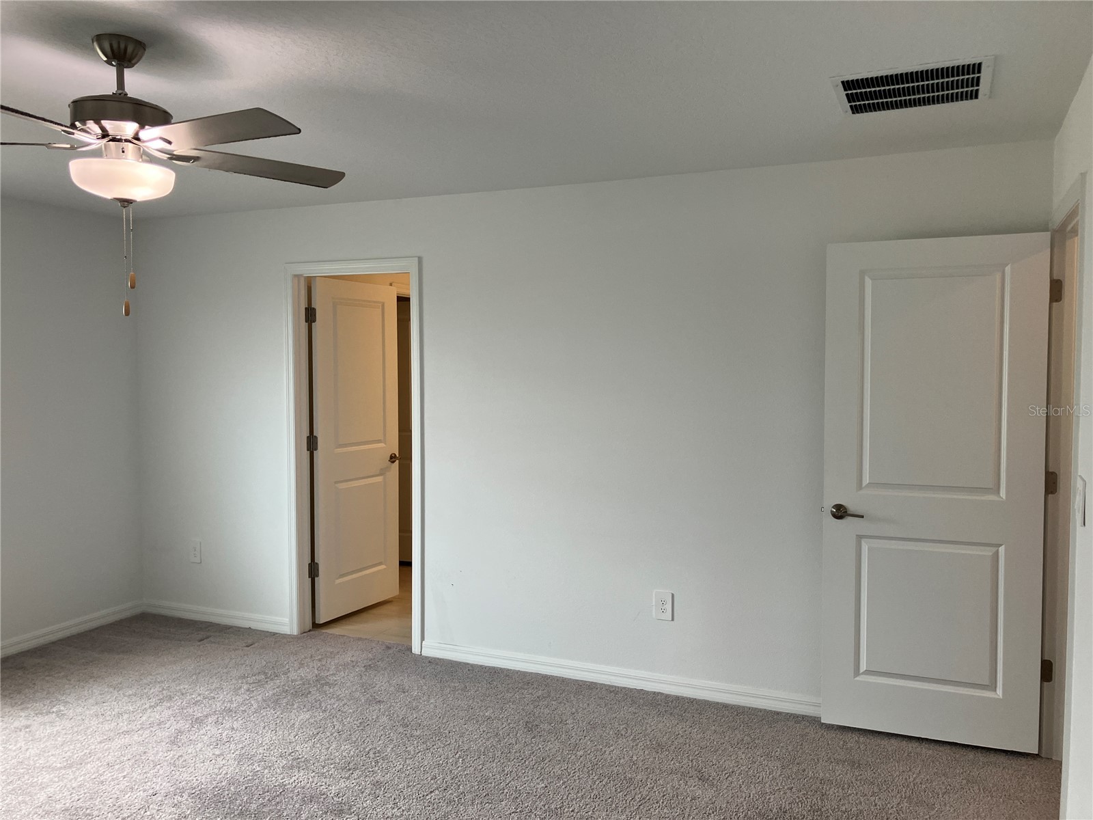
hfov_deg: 63.4
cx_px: 546
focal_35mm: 28
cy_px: 410
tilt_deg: -1.2
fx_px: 884
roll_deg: +0.8
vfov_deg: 49.7
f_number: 1.8
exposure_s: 1/120
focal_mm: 3.99
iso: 64
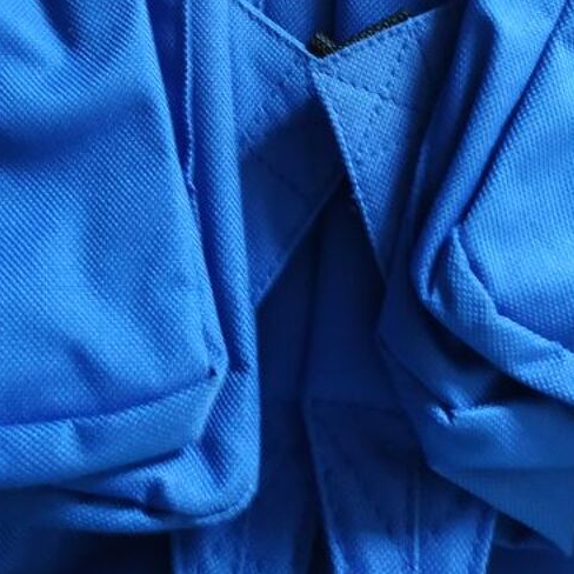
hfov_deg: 29.6
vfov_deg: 26.4
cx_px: 291
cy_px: -108
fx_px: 1088
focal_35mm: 58
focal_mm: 3.94
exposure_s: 1/20
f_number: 1.9
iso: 800
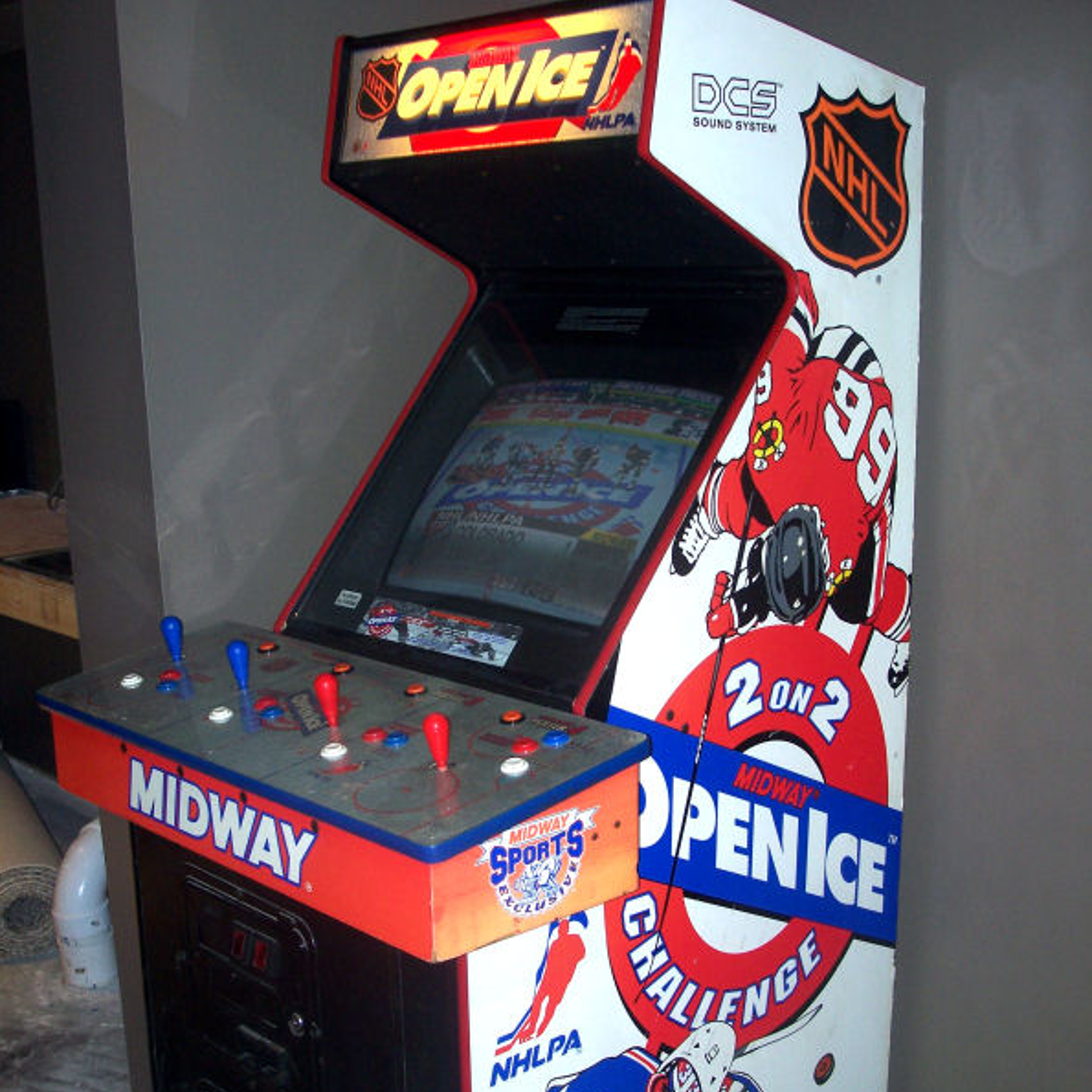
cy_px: 705
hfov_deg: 38.3
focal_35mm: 44
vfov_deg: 38.0
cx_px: 545
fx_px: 1570
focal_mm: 7.8
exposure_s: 1/60
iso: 125
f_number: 2.8
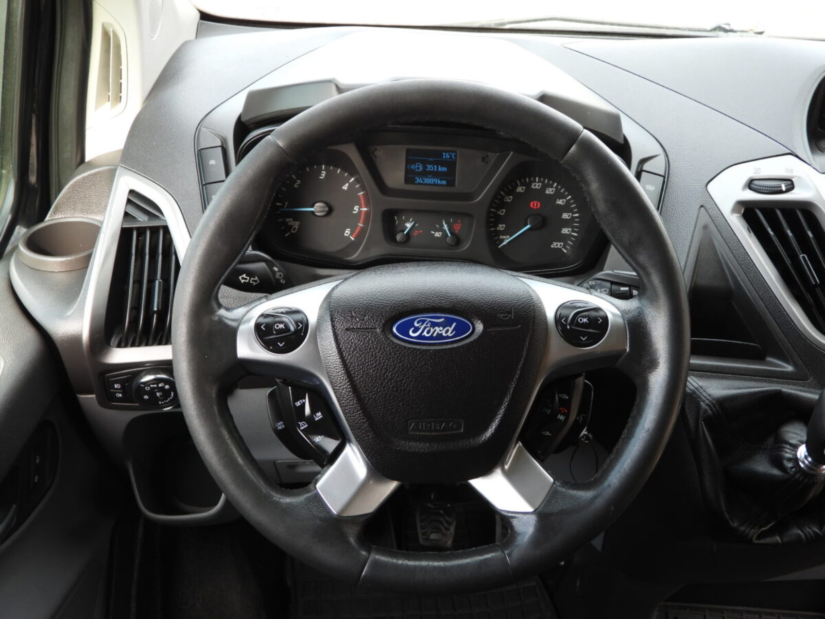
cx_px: 412
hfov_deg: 45.8
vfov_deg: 35.1
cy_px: 310
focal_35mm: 41
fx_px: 977
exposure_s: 1/60
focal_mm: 7.4
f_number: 3.2
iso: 100
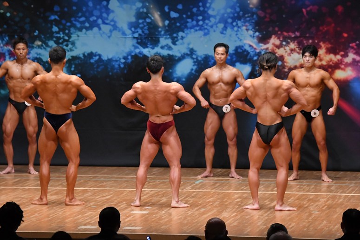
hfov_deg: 9.5
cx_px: 180
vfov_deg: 6.3
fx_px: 2169
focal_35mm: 217
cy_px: 120
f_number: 5.6
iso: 6400
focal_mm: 145
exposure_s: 1/400
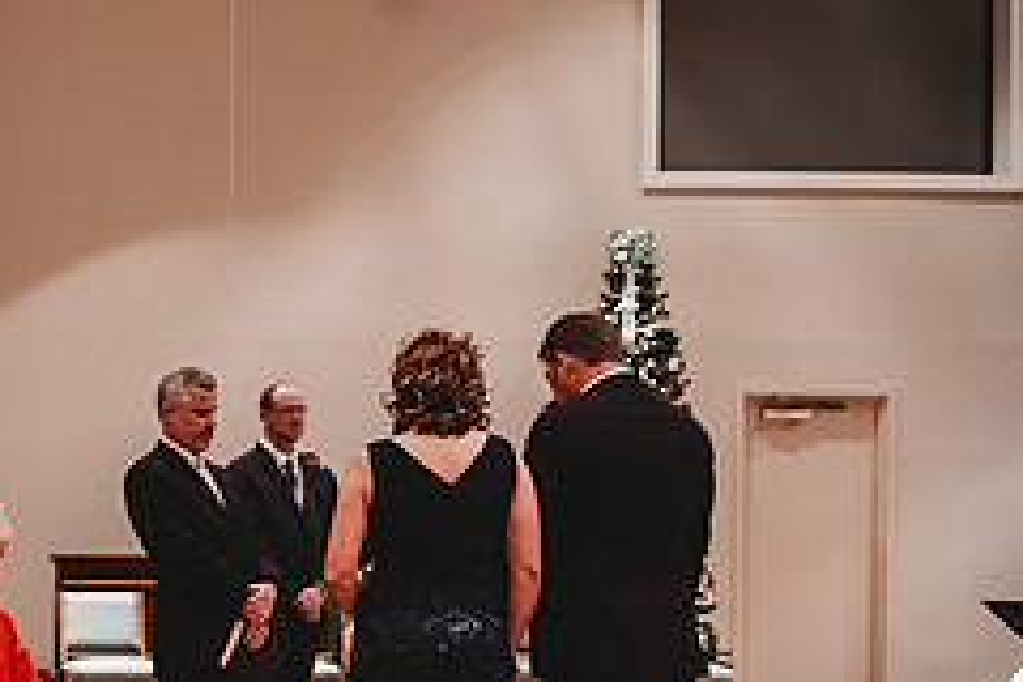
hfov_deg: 30.0
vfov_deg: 22.8
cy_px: 612
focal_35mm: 58
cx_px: -175
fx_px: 1648
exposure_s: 1/125
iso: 2000
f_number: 4
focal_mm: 24
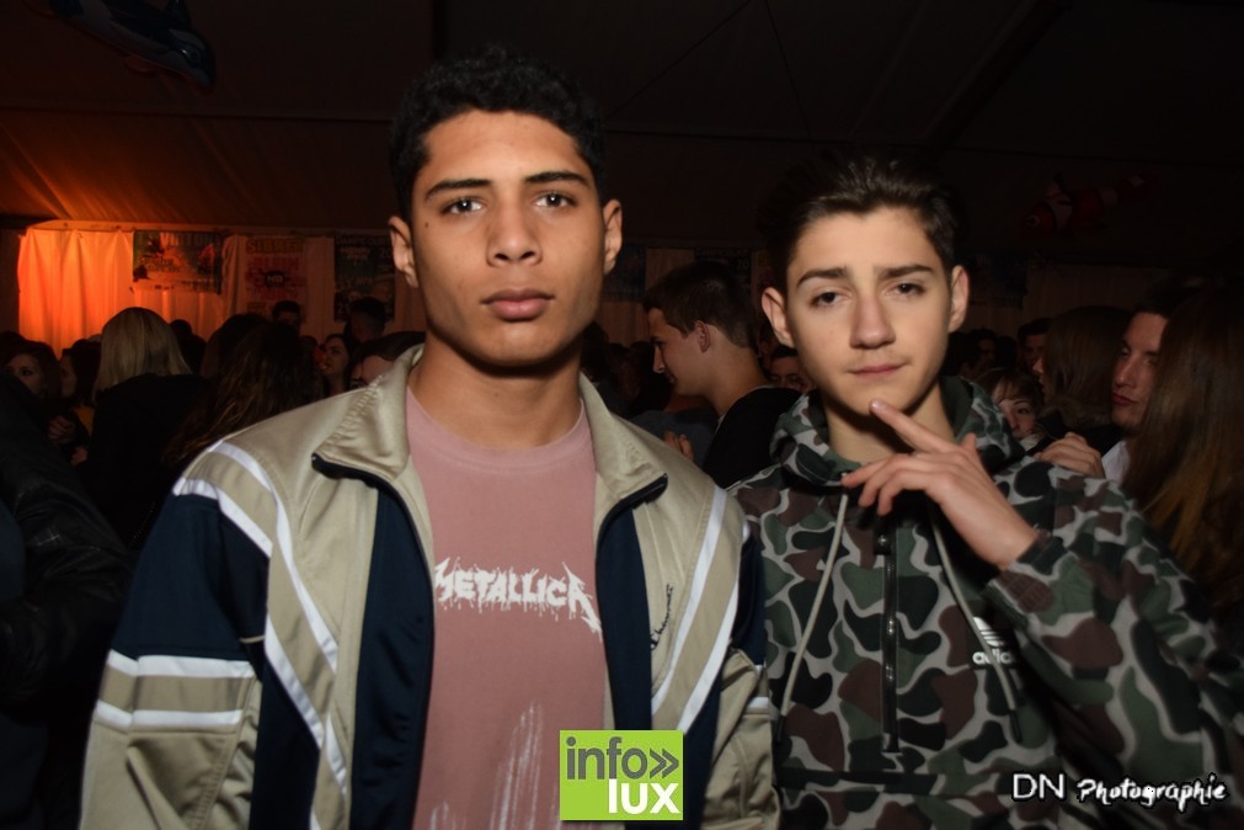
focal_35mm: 33
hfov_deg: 57.2
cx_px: 622
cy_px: 415
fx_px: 1140
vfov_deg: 40.0
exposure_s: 1/60
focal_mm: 22
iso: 1600
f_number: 3.8
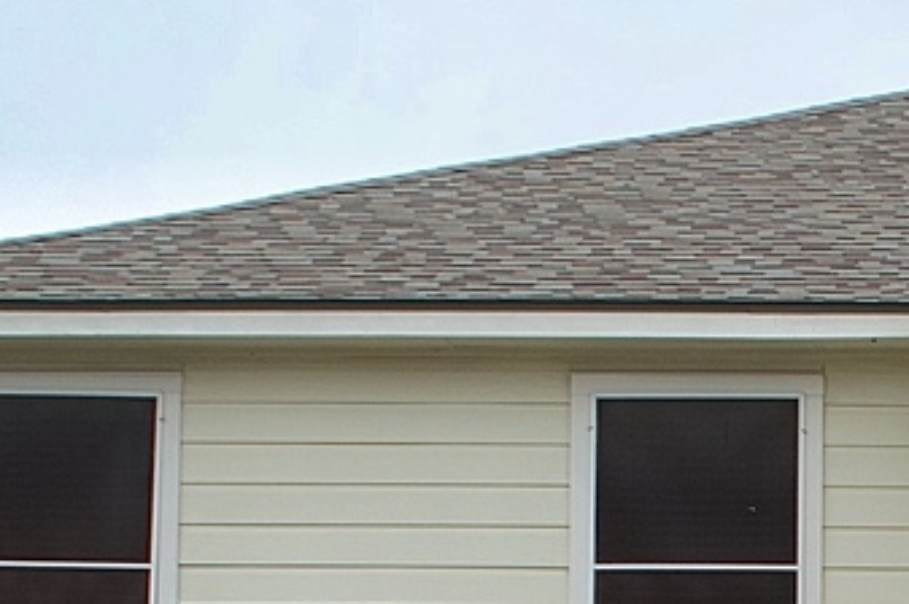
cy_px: 879
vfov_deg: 10.2
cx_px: 993
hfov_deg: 15.4
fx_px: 3279
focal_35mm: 130
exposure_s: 1/250
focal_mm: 18
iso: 100
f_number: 8
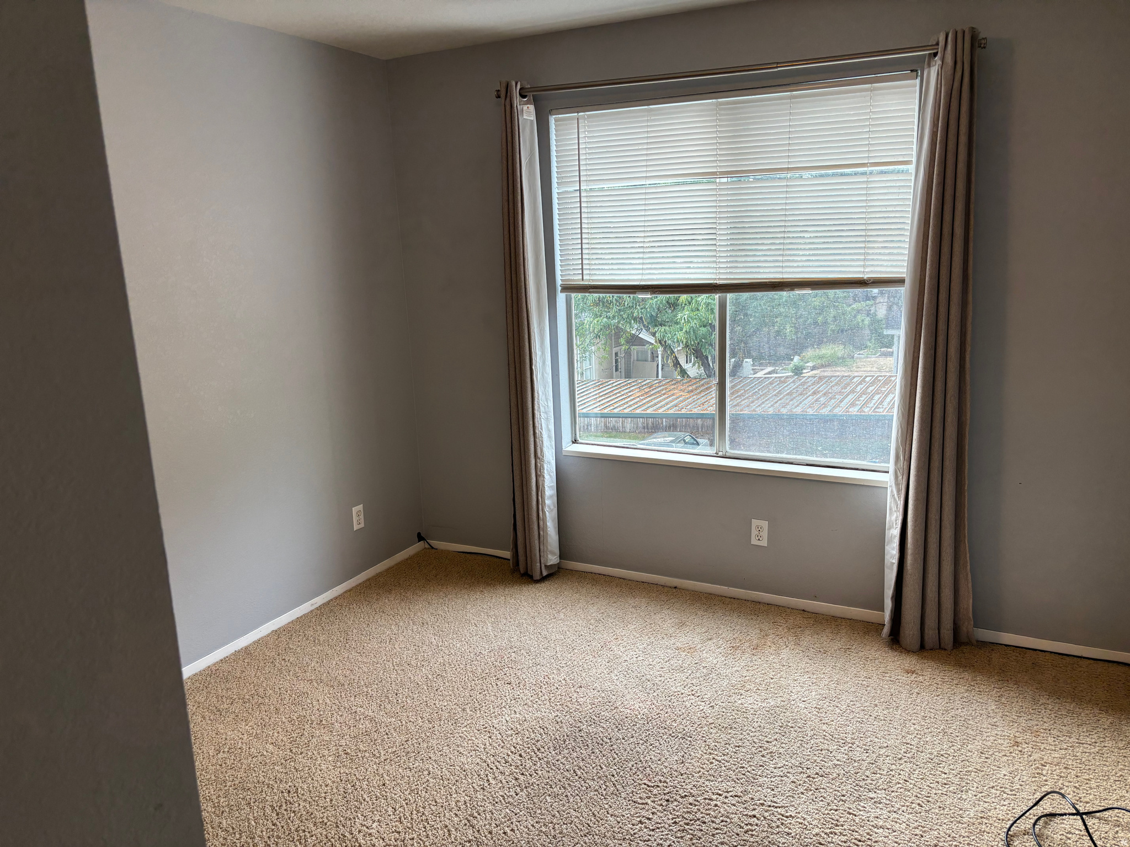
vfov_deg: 53.1
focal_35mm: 26
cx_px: 565
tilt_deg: -11.9
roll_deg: +1.5
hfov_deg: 67.3
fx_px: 849
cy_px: 424
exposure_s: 1/120
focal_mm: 5.96
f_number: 1.6
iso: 100
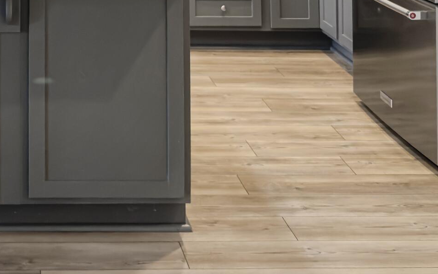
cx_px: 10
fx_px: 955
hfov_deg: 24.7
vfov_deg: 14.6
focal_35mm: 80
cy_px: -194
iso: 125
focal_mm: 6.76
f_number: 1.8
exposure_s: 1/60
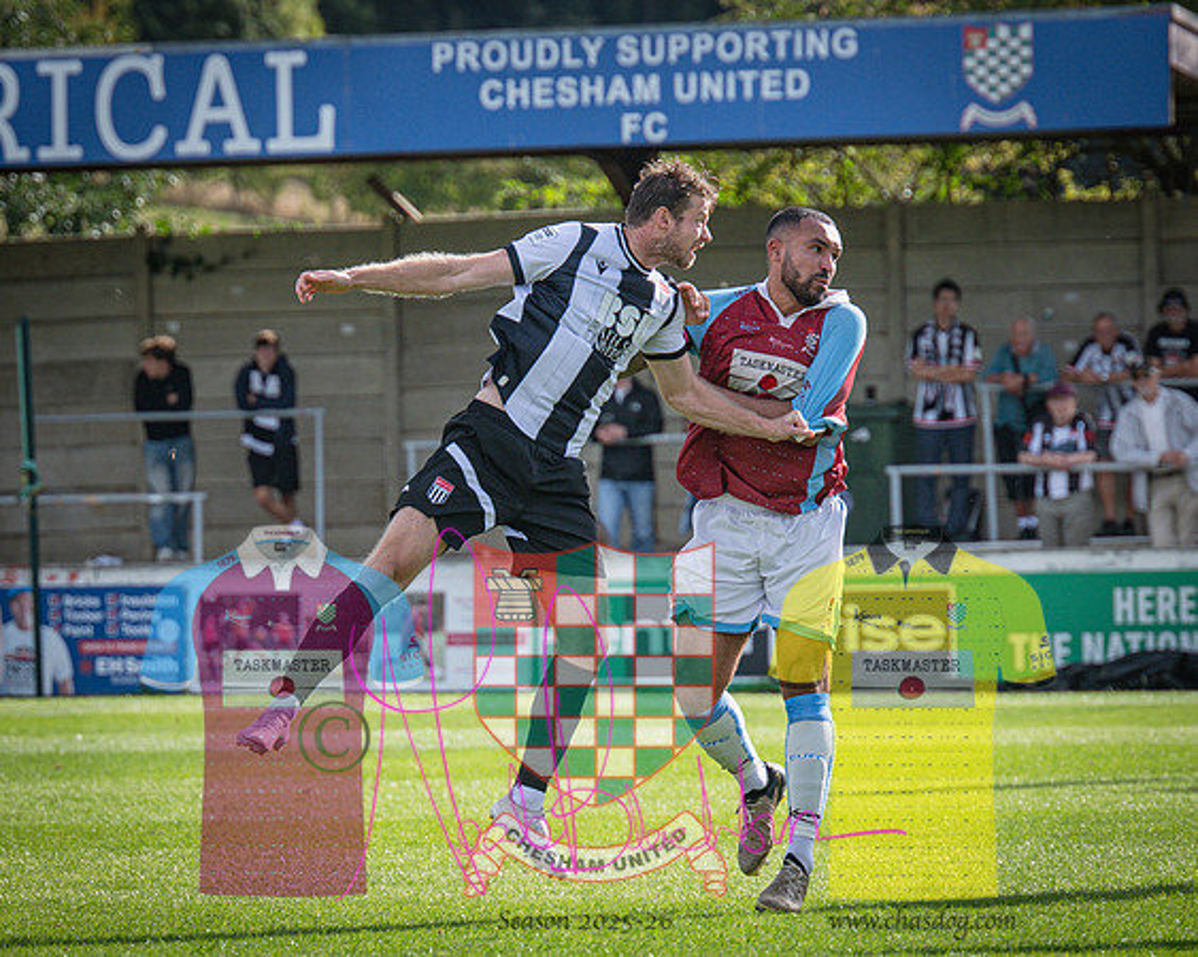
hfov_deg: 5.4
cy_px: 455
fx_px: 12705
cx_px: 599
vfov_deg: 4.3
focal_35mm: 358
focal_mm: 155
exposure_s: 1/1250
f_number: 4
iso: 200
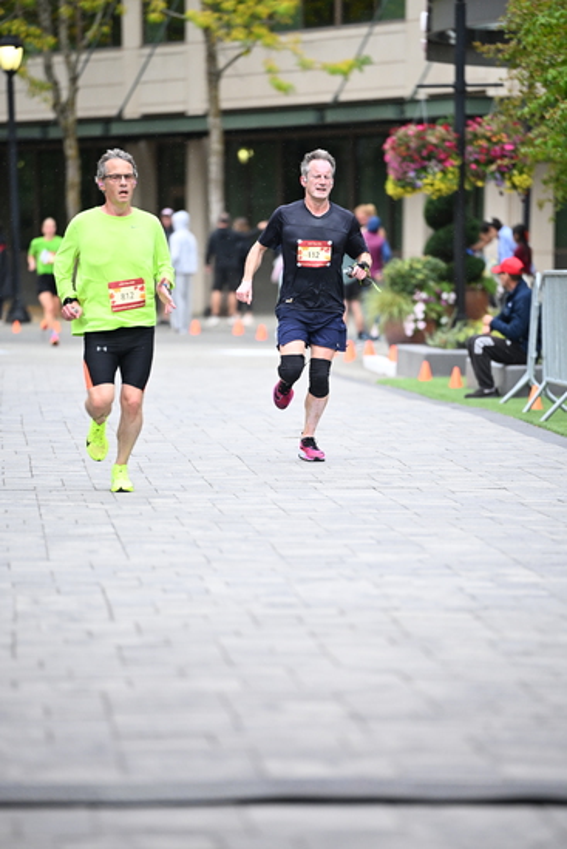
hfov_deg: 6.9
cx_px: 284
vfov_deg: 10.3
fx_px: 4722
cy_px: 424
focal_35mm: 200
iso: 1250
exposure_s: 1/1250
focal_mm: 200
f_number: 2.8
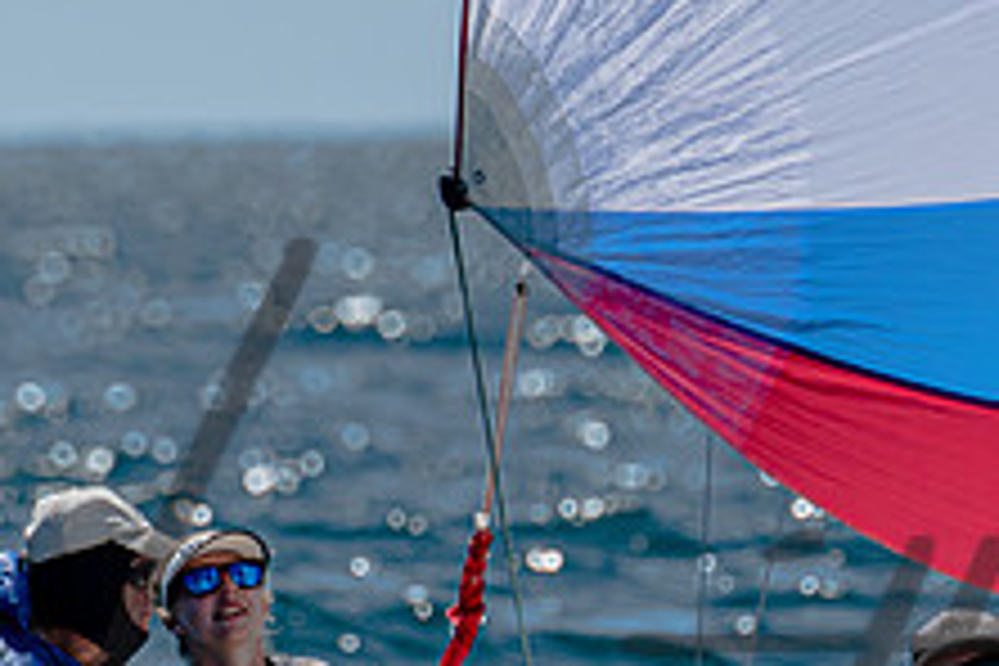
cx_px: 360
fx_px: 41372
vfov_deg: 0.9
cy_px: 749
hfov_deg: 1.4
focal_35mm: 1491
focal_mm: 380
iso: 200
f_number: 5.6
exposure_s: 1/2000
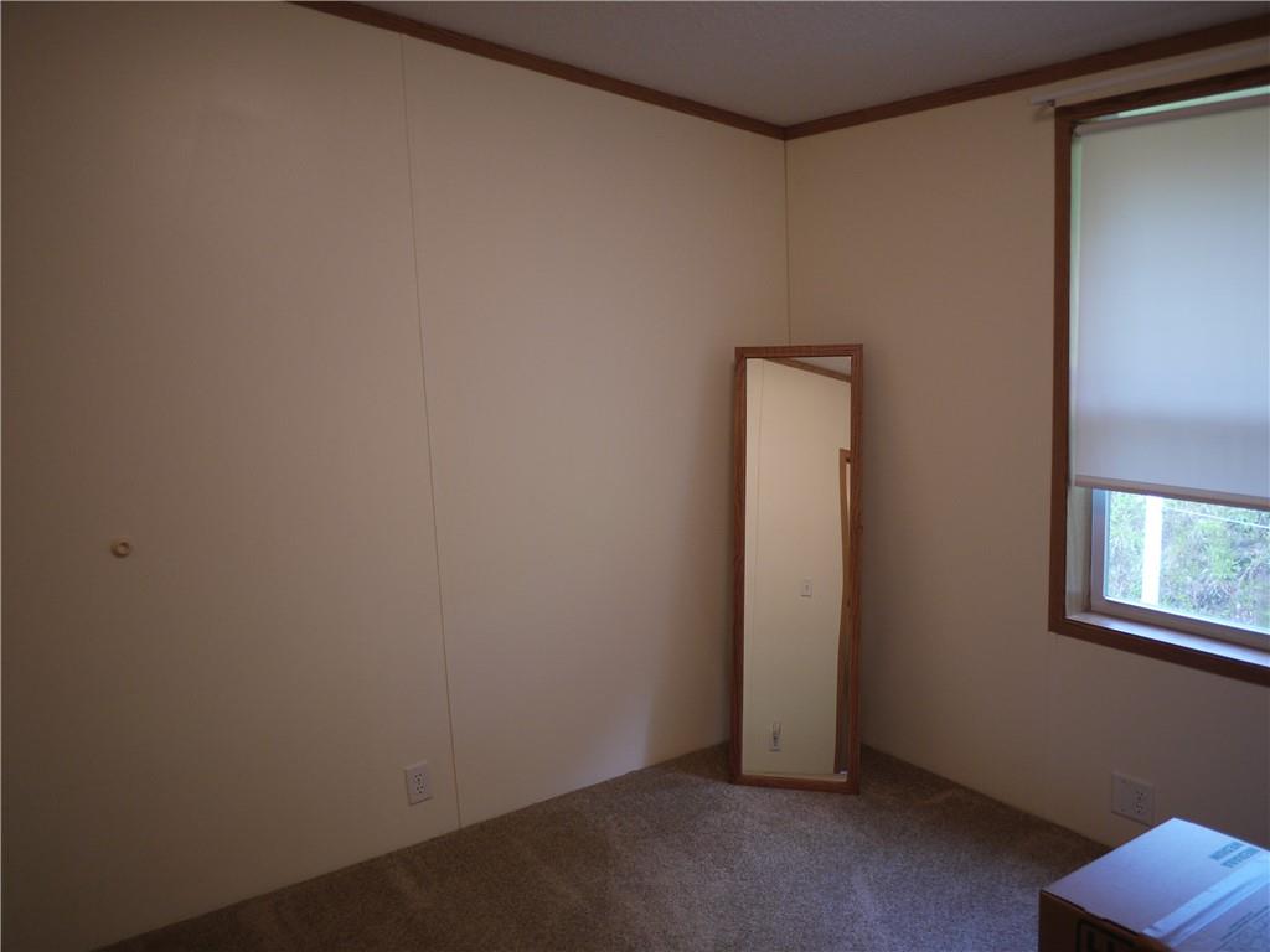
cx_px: 635
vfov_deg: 49.7
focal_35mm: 28
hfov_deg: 63.4
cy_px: 476
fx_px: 1027
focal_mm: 14
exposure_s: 1/30
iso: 200
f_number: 2.5
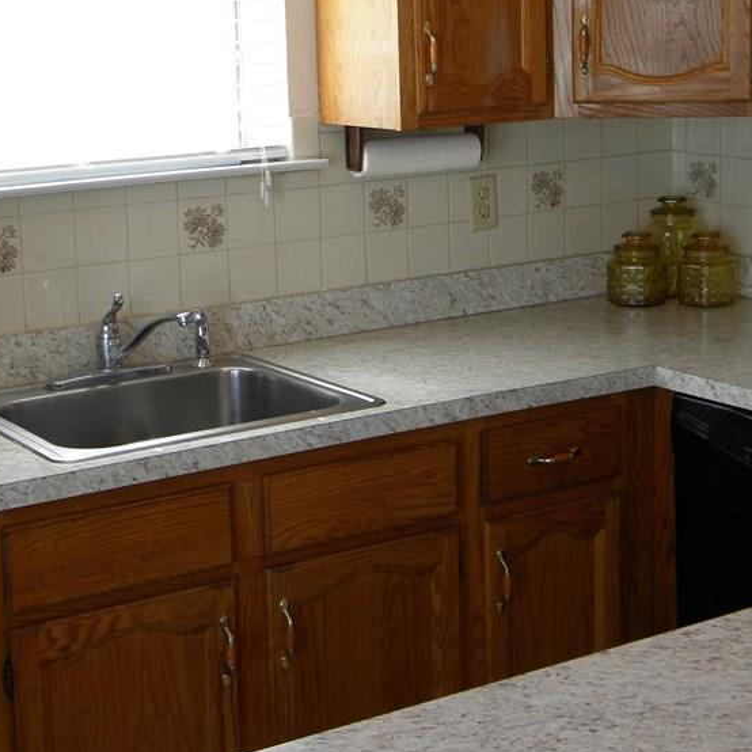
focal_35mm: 67
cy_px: 269
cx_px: 372
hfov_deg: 25.7
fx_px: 1647
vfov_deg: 25.6
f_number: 3.8
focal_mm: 7.3
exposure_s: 1/59.8
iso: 126
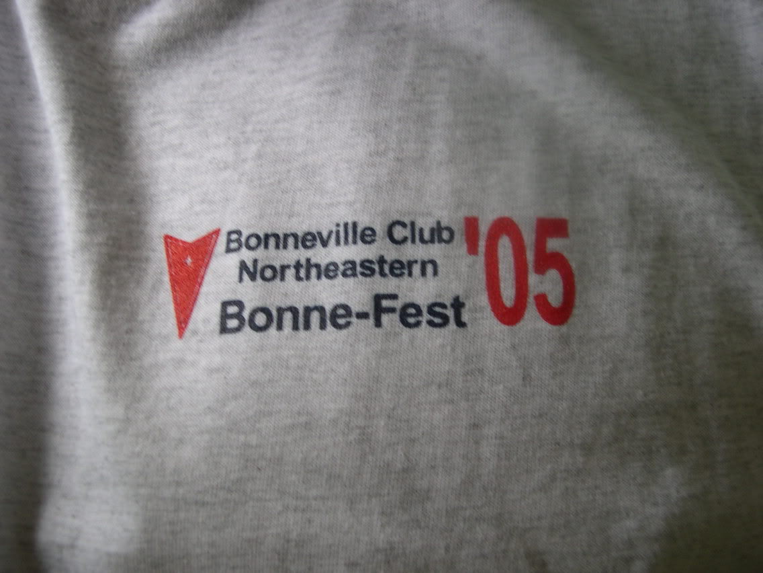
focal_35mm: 38
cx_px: 382
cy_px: 286
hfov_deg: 49.0
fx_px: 838
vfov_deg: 37.7
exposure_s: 1/76.9
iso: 100
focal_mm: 8
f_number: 2.8
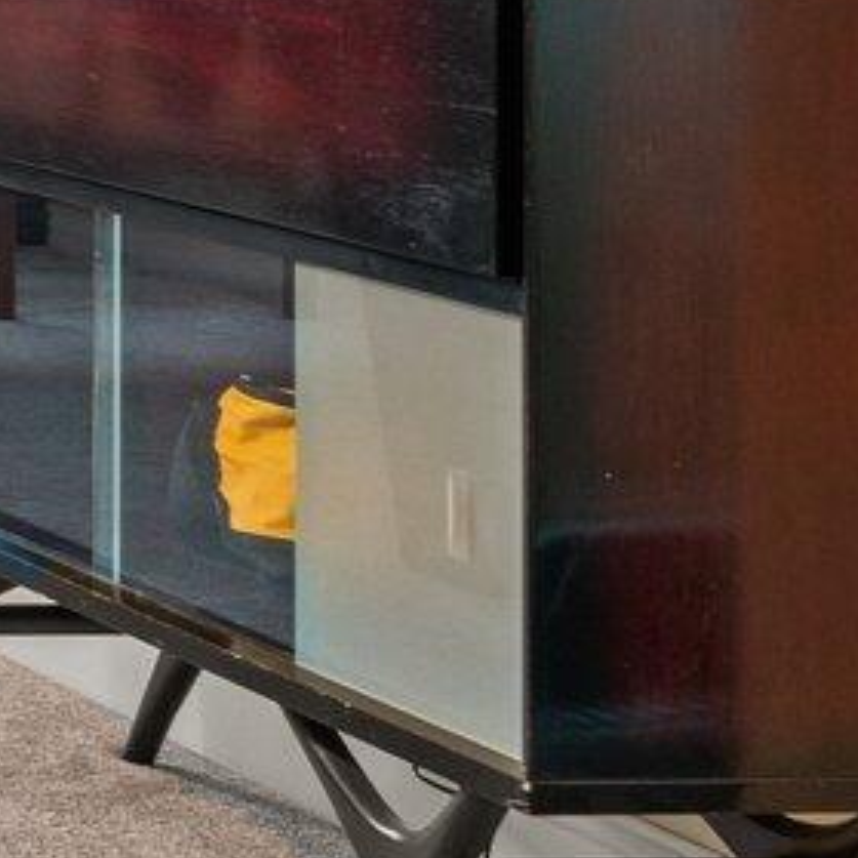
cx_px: -1836
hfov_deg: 10.6
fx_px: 2892
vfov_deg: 15.8
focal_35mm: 103
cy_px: -357
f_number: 8
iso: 400
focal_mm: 16.5
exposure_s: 1/1.67
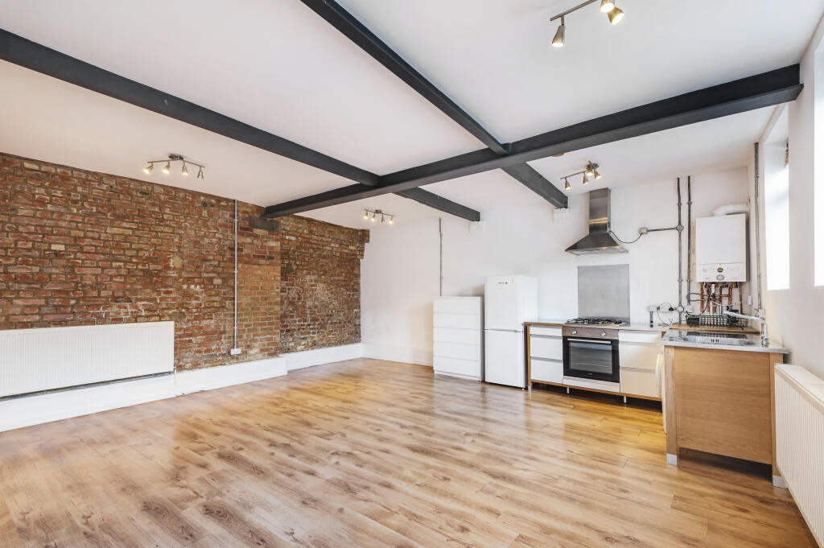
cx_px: 412
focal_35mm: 16
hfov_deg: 96.8
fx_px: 366
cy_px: 274
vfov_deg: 73.7
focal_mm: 16
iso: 320
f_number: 9
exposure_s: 1/6
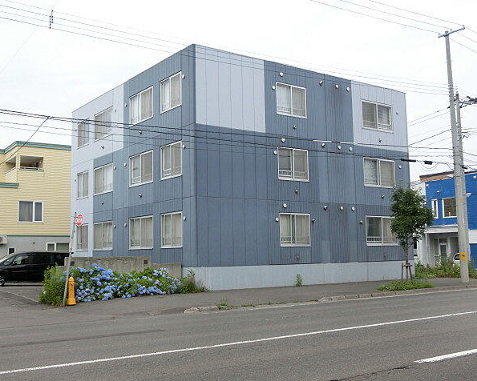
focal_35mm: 42
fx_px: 593
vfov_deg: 35.7
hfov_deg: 43.8
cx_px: 234
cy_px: 190
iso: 80
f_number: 4
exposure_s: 1/640
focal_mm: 7.15
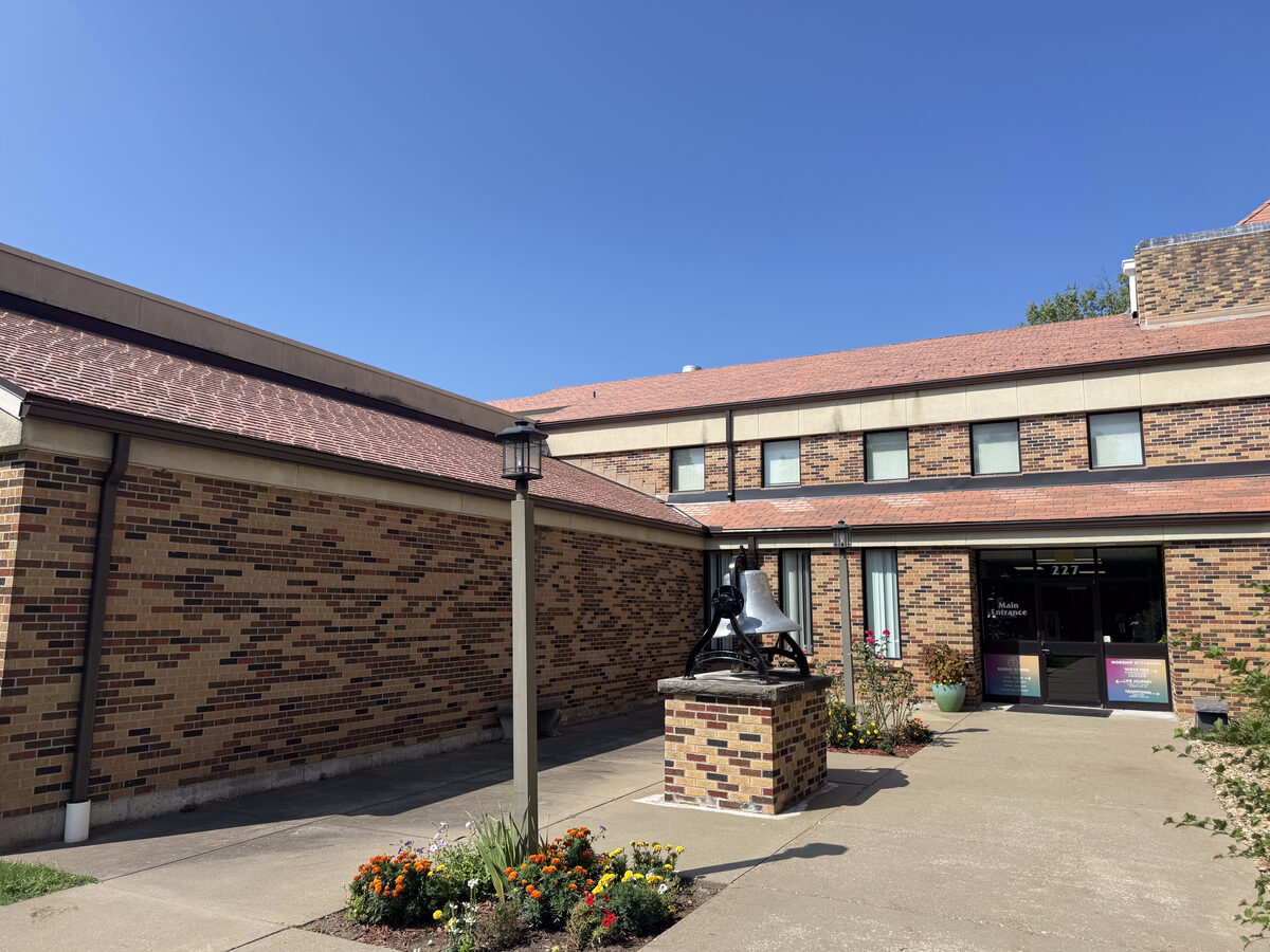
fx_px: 881
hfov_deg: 71.6
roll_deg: -1.4
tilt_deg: +9.9
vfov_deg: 56.8
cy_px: 476
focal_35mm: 24
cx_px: 635
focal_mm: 6.76
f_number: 1.78
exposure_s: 1/4310
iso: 80
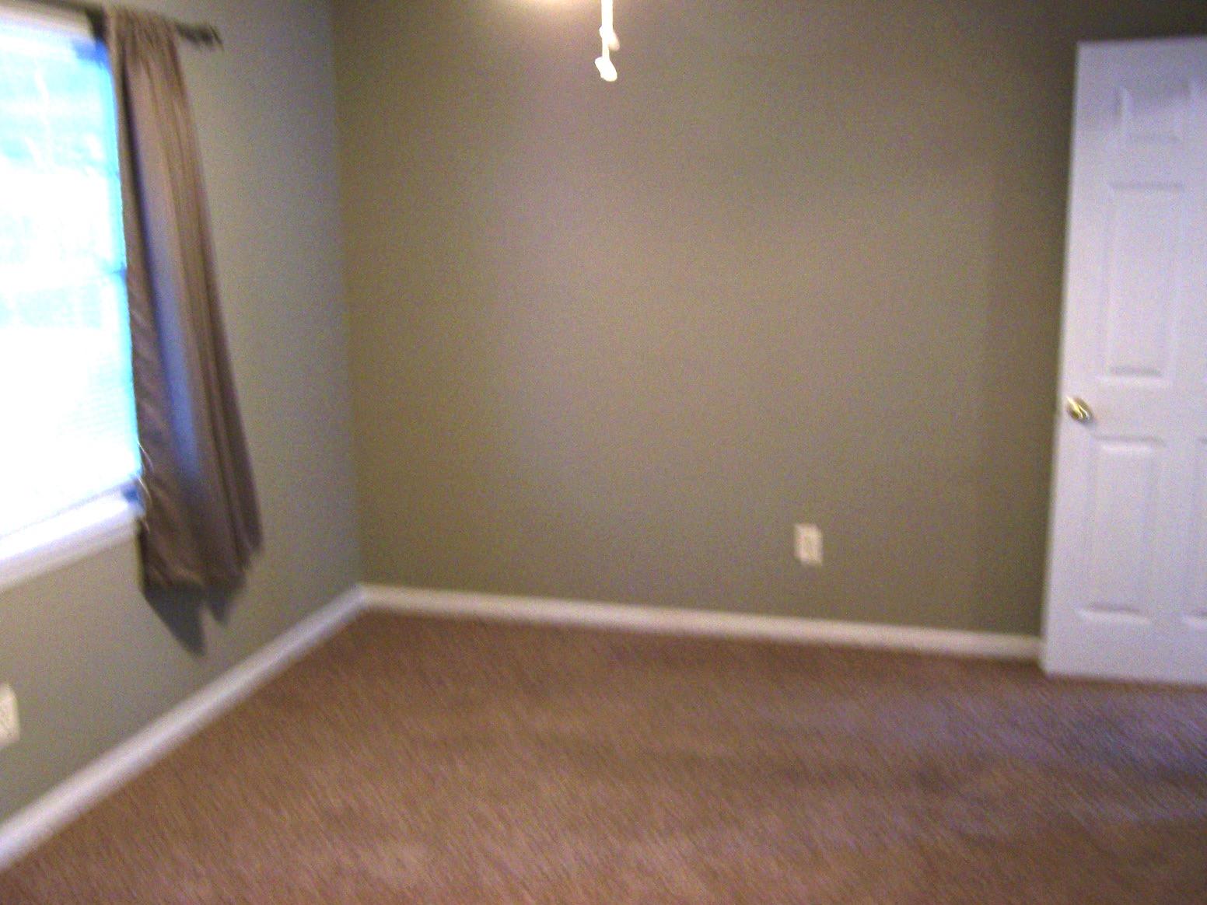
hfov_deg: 55.4
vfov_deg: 42.9
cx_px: 604
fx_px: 1151
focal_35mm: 33
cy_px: 452
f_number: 3.4
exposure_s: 1/8
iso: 140
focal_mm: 5.5
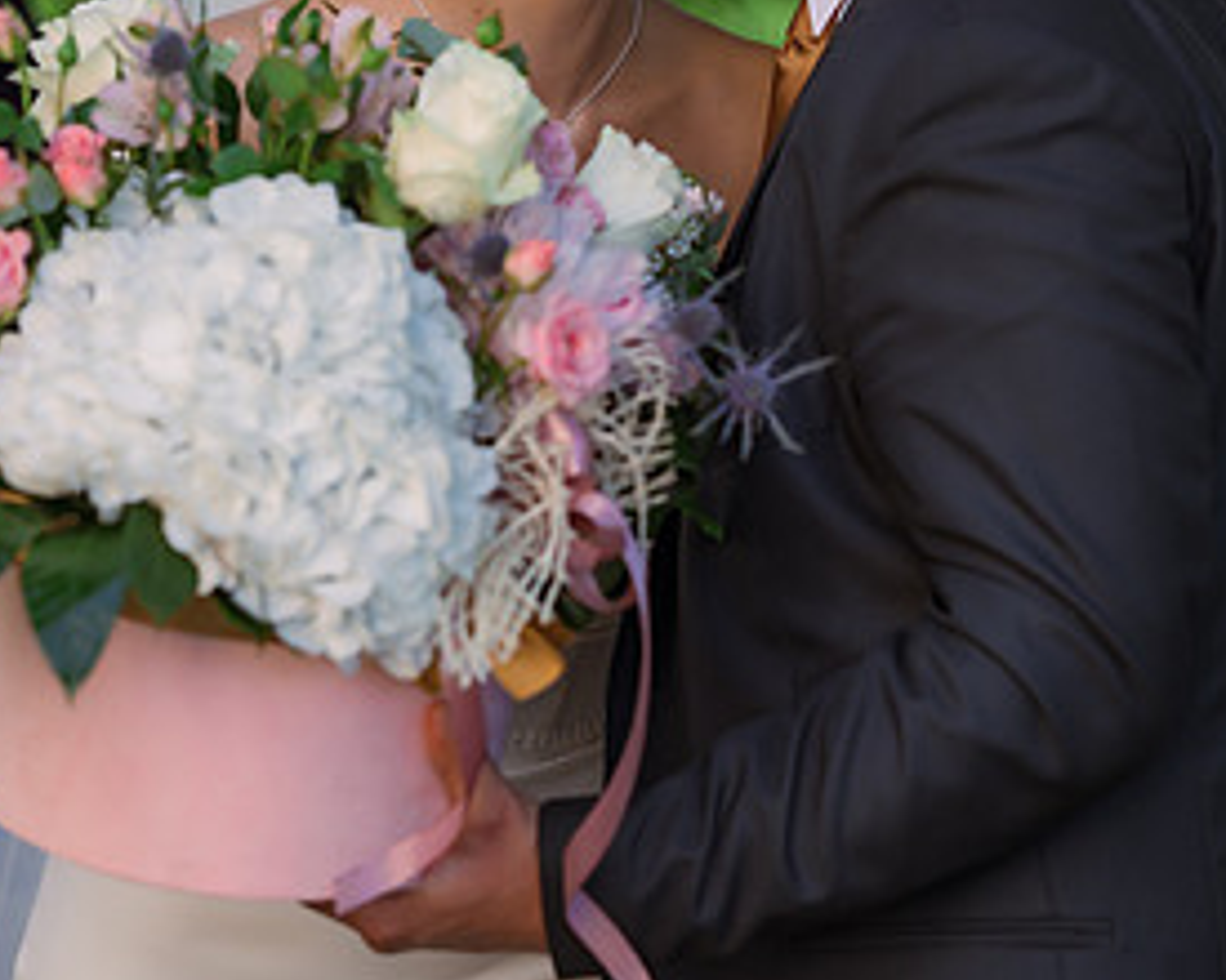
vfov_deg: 9.2
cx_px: 869
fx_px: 6096
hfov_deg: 11.5
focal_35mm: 168
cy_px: 174
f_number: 2.8
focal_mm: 85
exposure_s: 1/500
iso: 250
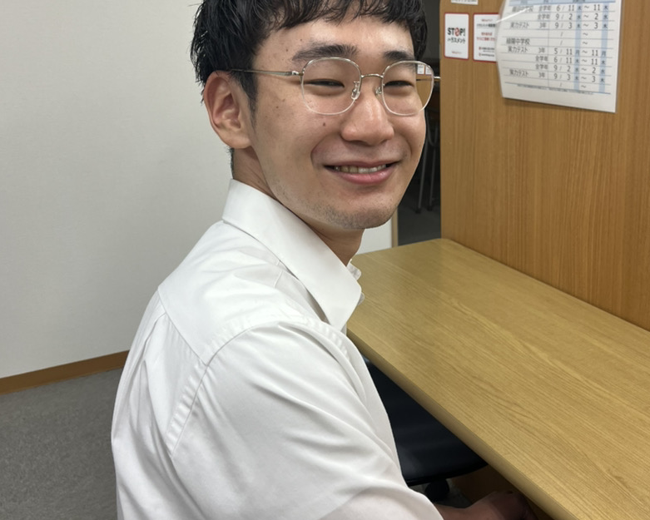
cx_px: 360
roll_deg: +2.7
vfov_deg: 38.2
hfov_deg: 46.8
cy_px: 232
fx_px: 750
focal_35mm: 39
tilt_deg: -17.5
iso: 100
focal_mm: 5.1
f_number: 1.6
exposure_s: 1/120
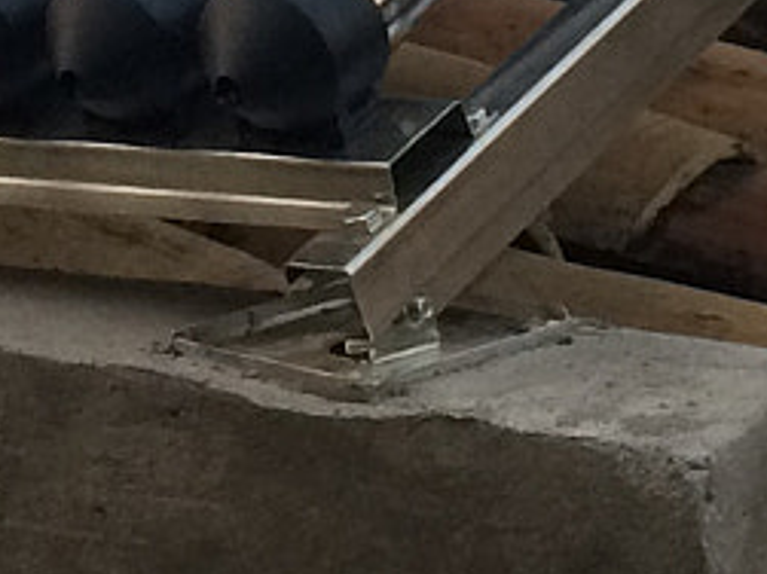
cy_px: -556
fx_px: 4230
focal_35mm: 191
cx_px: 596
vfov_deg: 7.5
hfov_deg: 10.3
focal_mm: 4.12
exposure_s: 1/30
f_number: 2.2
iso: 50
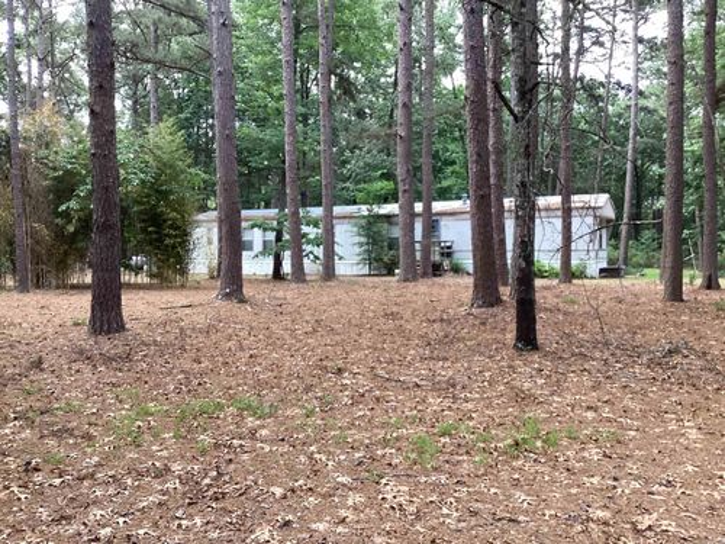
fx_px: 649
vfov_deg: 45.4
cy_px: 272
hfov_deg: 58.4
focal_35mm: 31
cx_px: 362
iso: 100
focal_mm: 3.3
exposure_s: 1/60
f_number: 2.4
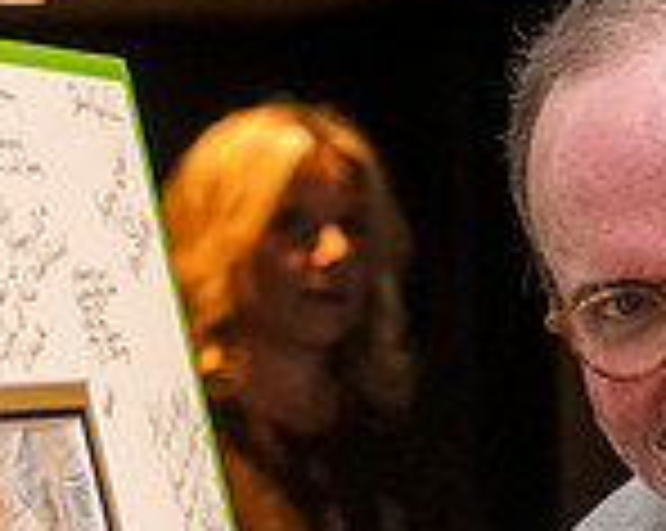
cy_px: 803
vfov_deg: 6.6
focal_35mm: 229
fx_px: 4508
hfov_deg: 8.4
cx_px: 765
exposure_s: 1/125
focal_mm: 58
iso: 1250
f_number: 4
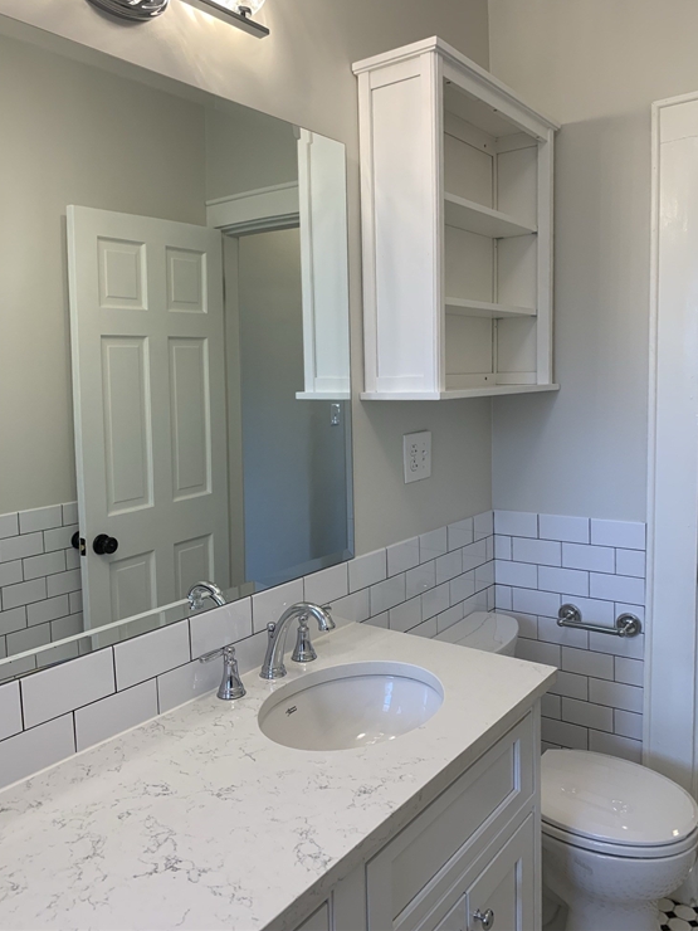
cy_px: 449
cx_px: 358
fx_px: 726
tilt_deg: -5.3
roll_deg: +1.4
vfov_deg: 65.3
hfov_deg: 51.3
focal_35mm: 27
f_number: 1.8
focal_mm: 4.25
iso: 80
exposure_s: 1/120
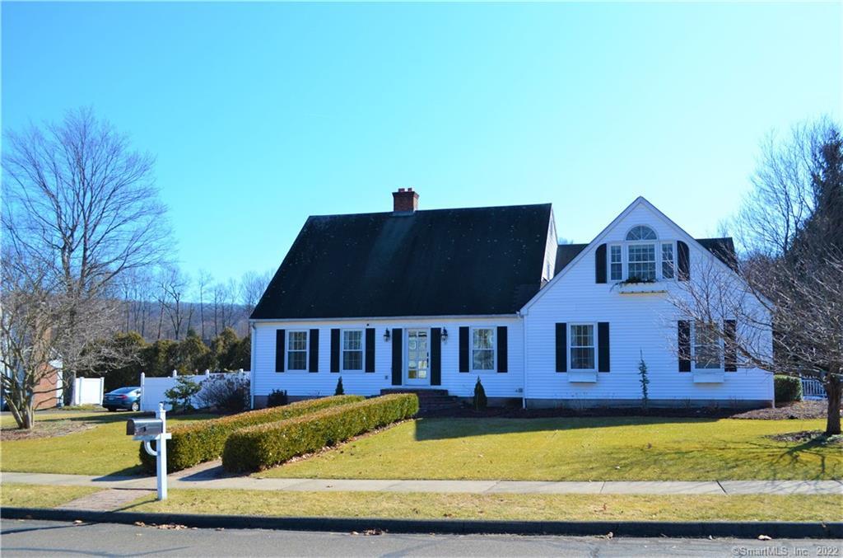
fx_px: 701
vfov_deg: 43.4
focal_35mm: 30
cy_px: 279
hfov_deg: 62.1
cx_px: 422
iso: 400
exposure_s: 1/1600
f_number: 5.6
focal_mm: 20
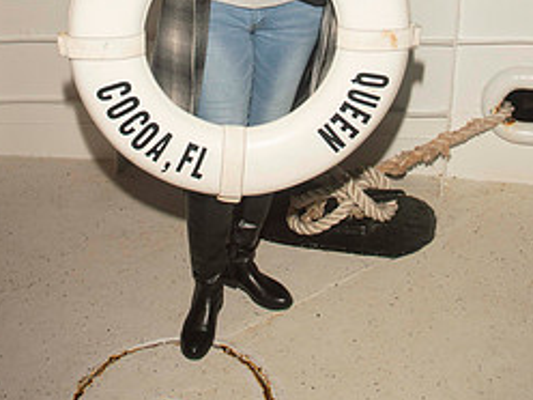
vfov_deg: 27.8
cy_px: -56
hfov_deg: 40.4
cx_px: 255
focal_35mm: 47
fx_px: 724
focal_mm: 18
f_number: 5.6
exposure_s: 1/60
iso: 400
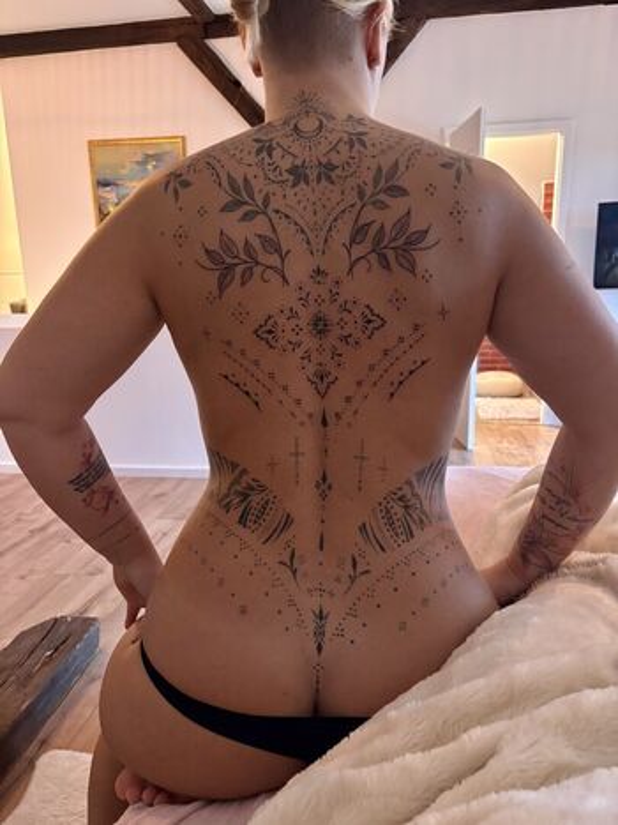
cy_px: 412
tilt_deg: -11.5
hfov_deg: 53.0
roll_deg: +0.3
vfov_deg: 67.3
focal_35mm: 26
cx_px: 309
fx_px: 619
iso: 500
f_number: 1.6
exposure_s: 1/25
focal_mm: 5.96
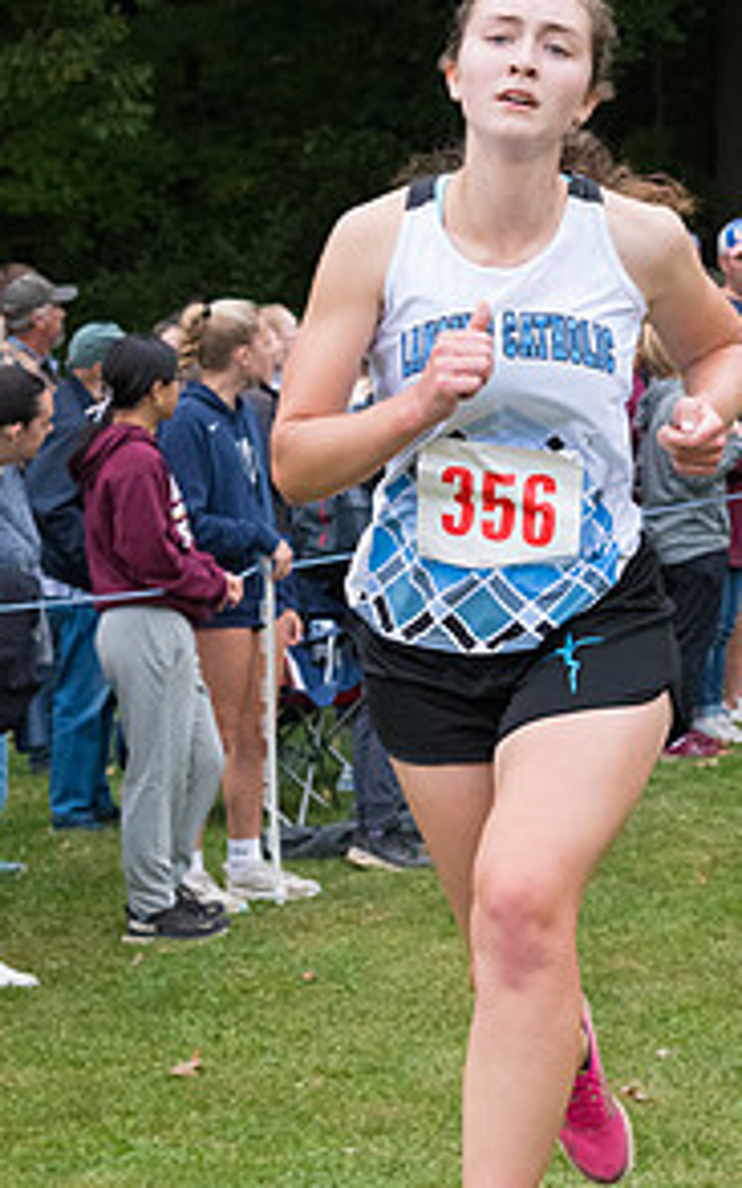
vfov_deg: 17.1
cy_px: 584
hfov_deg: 10.7
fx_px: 3949
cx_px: 517
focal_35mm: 122
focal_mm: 52
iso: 3200
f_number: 5.6
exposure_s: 1/1600
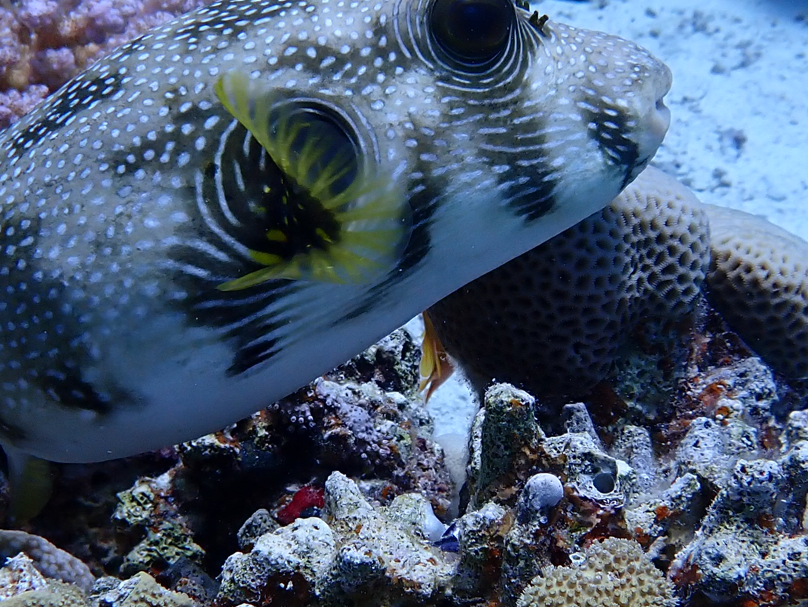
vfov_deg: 24.0
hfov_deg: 31.7
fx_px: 1424
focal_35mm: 61
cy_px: 294
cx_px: 413
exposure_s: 1/800
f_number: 2.8
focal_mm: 4.5
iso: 100
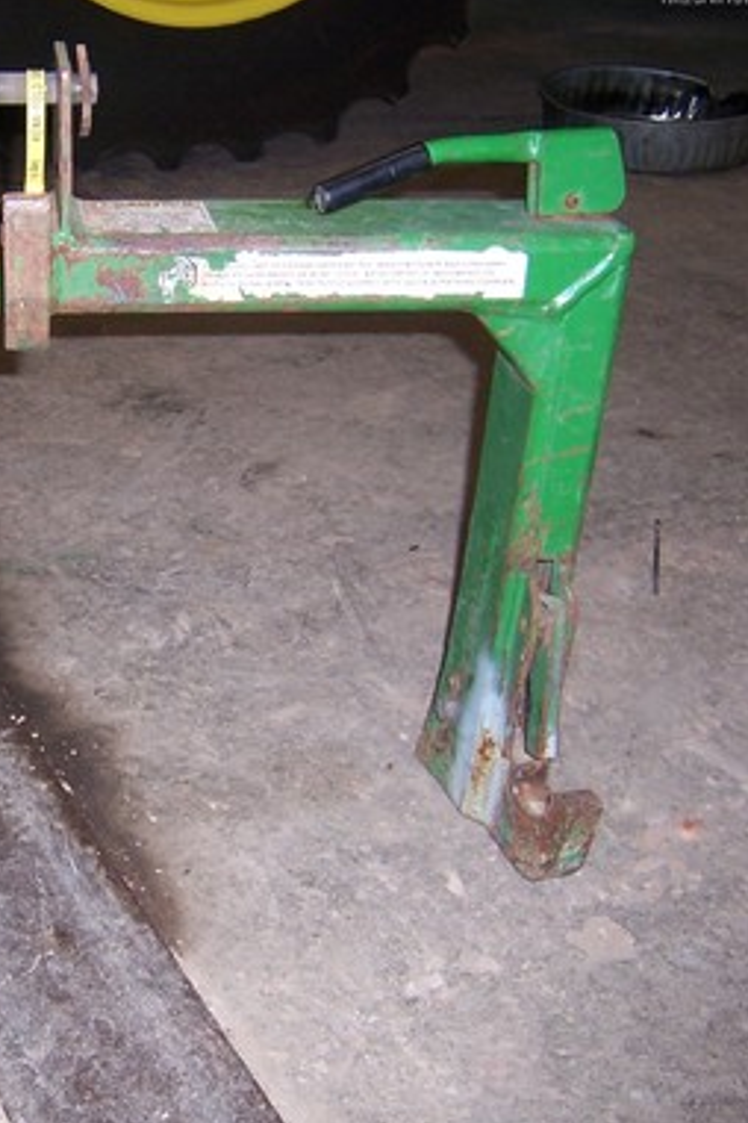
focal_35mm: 49
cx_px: 47
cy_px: 575
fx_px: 1527
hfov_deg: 26.4
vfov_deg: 40.3
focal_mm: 5.5
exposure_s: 1/60
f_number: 2.8
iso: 80
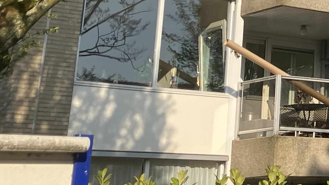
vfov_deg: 10.1
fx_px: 986
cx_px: 477
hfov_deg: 17.3
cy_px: -151
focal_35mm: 113
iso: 32
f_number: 1.8
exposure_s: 1/1473
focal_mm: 3.99
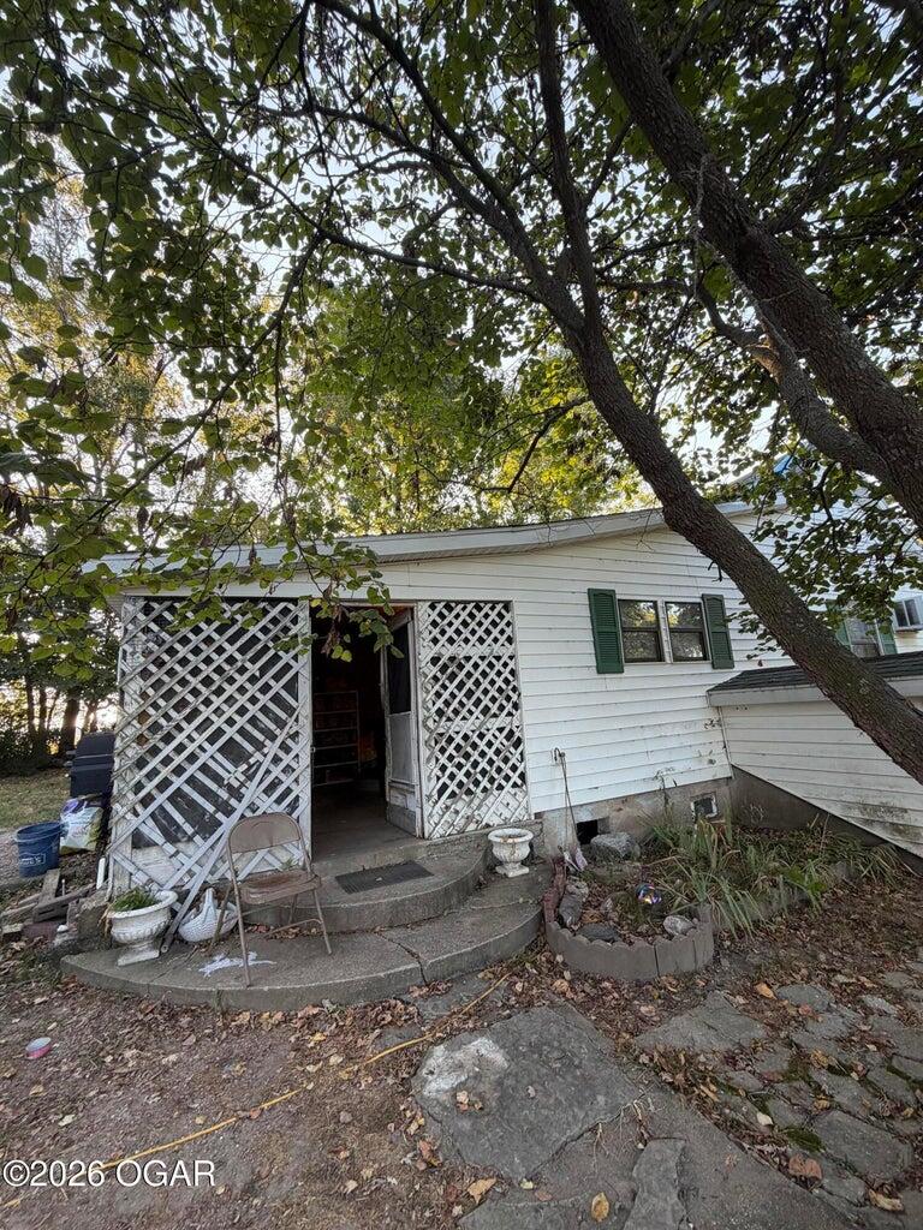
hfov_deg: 85.7
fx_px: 498
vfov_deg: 102.1
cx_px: 462
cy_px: 615
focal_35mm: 14
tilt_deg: +11.2
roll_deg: +3.3
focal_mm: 2.22
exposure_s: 1/121
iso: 64
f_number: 2.2
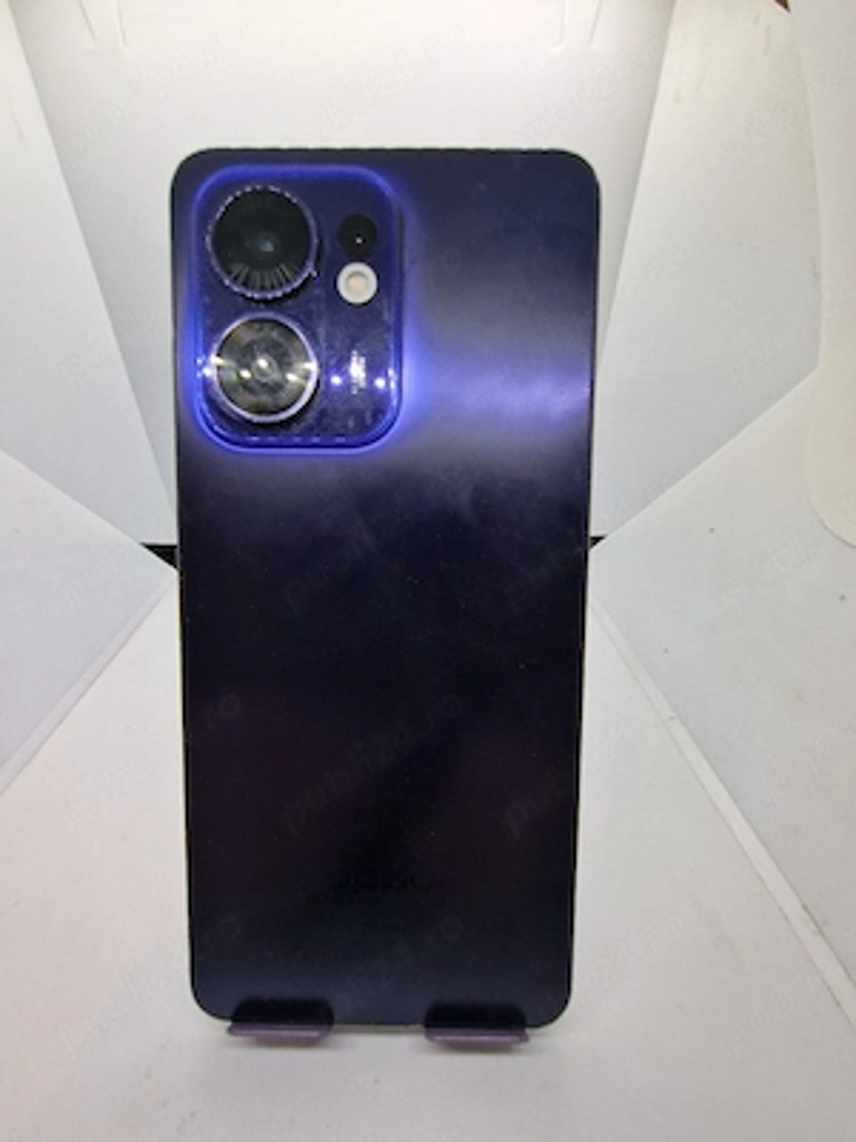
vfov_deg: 106.2
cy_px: 571
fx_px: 429
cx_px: 428
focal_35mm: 13
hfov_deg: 89.9
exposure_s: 1/156
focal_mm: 2.2
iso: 50
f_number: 2.2
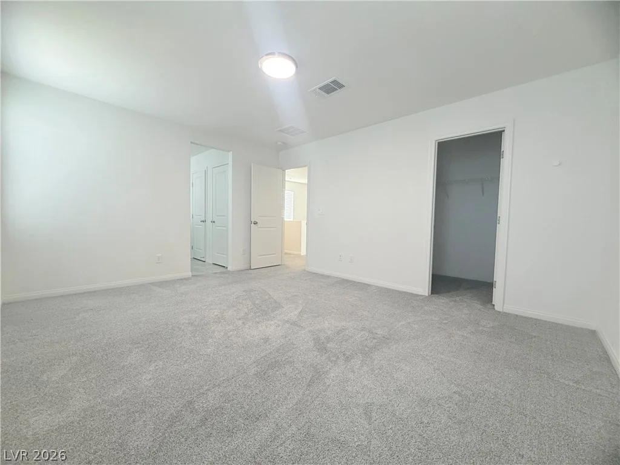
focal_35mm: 14
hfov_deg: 102.1
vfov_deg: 85.7
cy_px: 232
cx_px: 310
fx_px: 251
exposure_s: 1/120
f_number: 2.2
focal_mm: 2.22
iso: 250
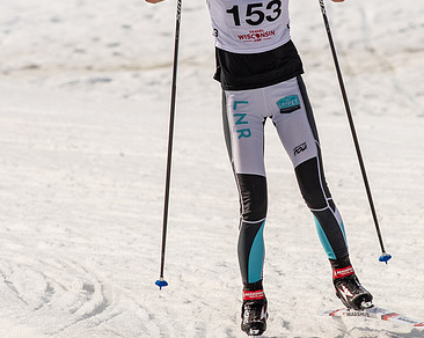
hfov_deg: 2.5
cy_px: 125
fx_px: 9778
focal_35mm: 780
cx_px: 325
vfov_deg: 2.0
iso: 400
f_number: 7.1
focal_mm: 300
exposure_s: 1/2000
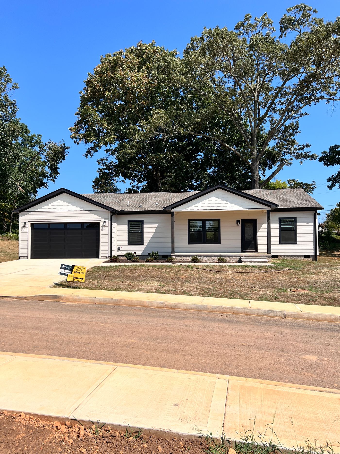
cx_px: 170
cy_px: 227
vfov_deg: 67.3
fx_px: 341
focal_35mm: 26
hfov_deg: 53.1
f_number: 1.5
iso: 50
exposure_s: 1/5076
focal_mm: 5.7
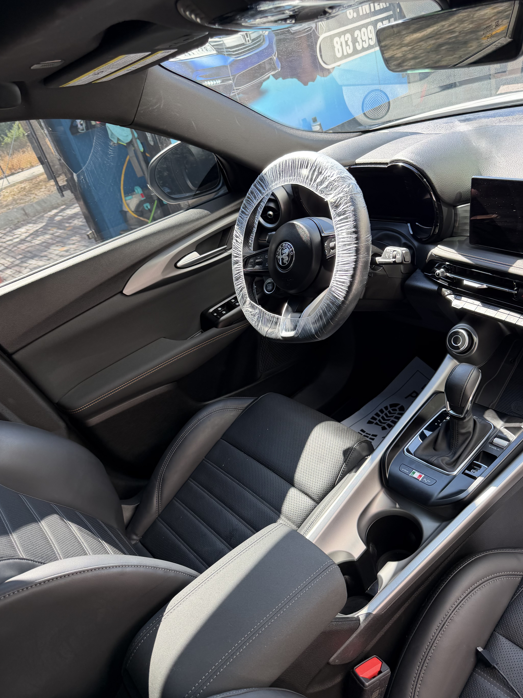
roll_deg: +19.4
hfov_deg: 54.9
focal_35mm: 25
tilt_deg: -28.6
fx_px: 504
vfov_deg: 69.4
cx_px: 257
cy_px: 350
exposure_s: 1/170
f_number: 1.78
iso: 80
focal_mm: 6.76
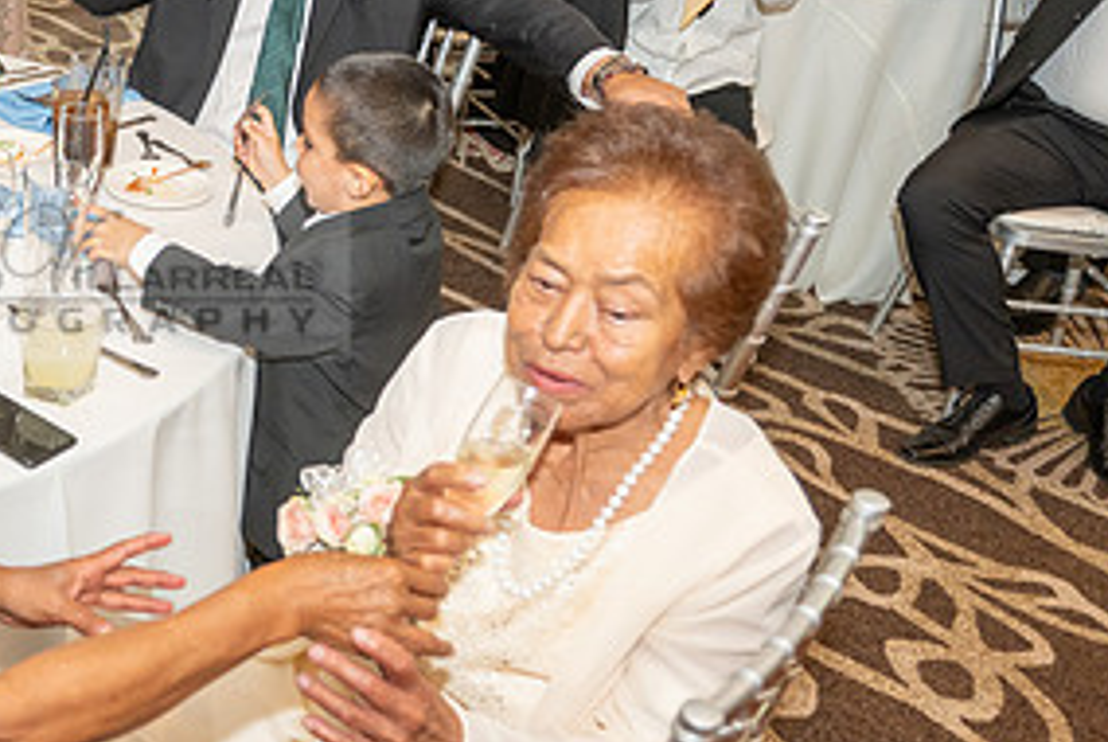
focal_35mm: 49
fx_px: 1510
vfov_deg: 27.5
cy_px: 268
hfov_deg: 36.5
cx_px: 20
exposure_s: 1/125
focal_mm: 24
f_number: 3.5
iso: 800
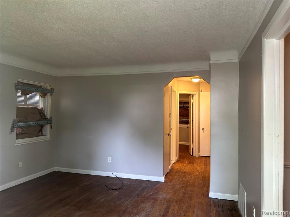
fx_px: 218
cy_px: 108
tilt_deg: +1.7
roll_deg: -0.7
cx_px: 145
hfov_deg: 67.3
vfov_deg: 53.1
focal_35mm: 26
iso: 125
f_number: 1.5
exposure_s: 1/60
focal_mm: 5.7
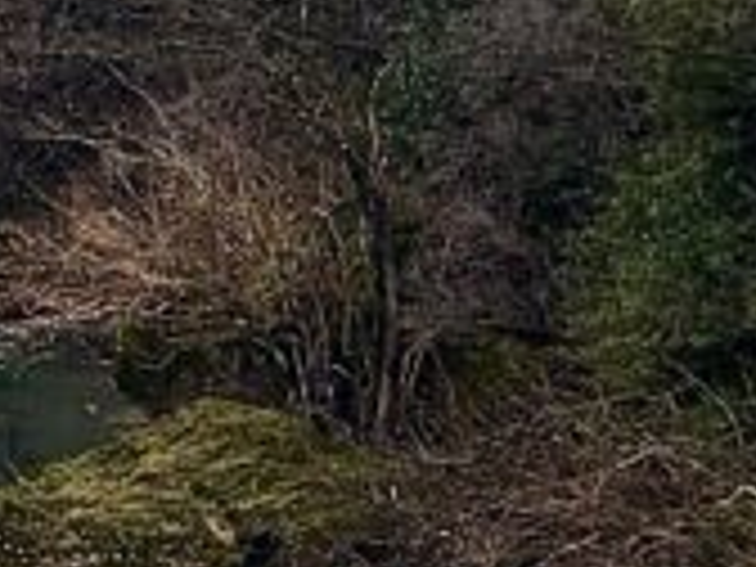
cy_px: -513
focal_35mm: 186
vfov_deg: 7.7
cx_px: -495
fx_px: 4062
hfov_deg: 10.2
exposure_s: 1/1706
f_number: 1.6
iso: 50
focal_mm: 5.96
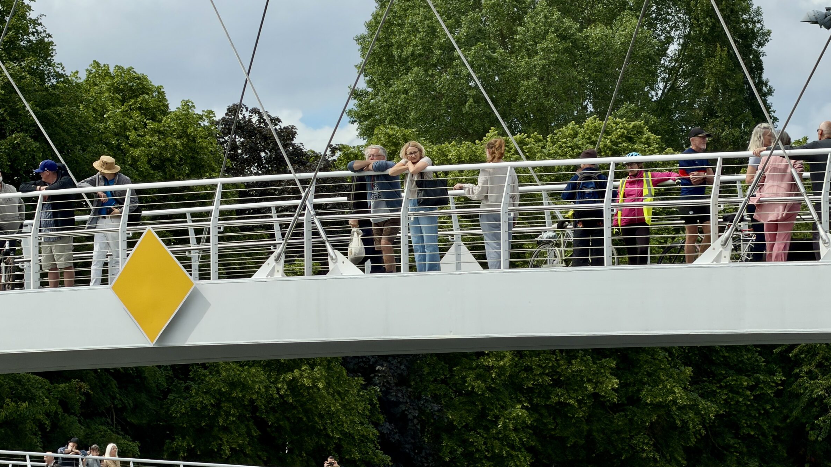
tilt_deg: +3.1
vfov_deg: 5.2
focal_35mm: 234
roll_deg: +1.2
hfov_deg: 9.2
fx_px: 5156
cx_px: 433
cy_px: 151
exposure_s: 1/1139
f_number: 2.8
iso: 20
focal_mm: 16.89
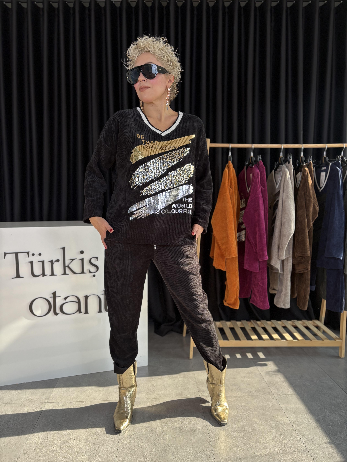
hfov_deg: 53.1
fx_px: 348
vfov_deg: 67.3
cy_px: 231
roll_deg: -0.4
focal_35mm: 26
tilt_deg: -5.4
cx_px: 174
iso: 125
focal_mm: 5.96
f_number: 1.6
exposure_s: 1/76
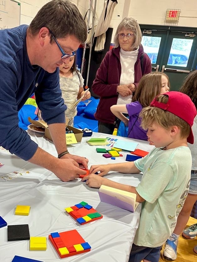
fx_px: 182
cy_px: 131
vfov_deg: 71.6
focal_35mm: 24
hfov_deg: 56.8
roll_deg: -0.7
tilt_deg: -20.1
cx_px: 98
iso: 250
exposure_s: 1/60
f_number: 1.78
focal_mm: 6.86
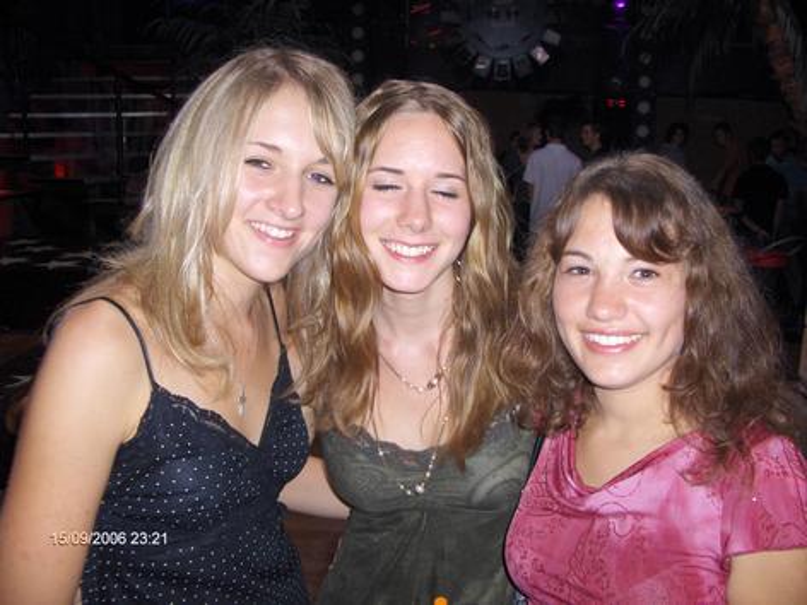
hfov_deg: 52.6
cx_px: 404
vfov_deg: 40.7
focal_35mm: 35
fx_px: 816
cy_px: 302
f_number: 2.6
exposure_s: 1/60
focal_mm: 5.8
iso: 100
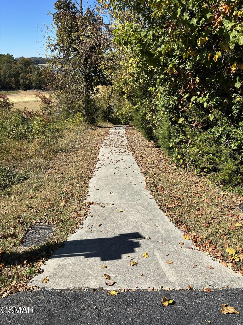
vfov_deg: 67.3
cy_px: 162
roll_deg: -0.8
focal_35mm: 26
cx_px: 122
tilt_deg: -25.5
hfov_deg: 53.1
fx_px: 243
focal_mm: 5.96
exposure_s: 1/2778
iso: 50
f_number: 1.6
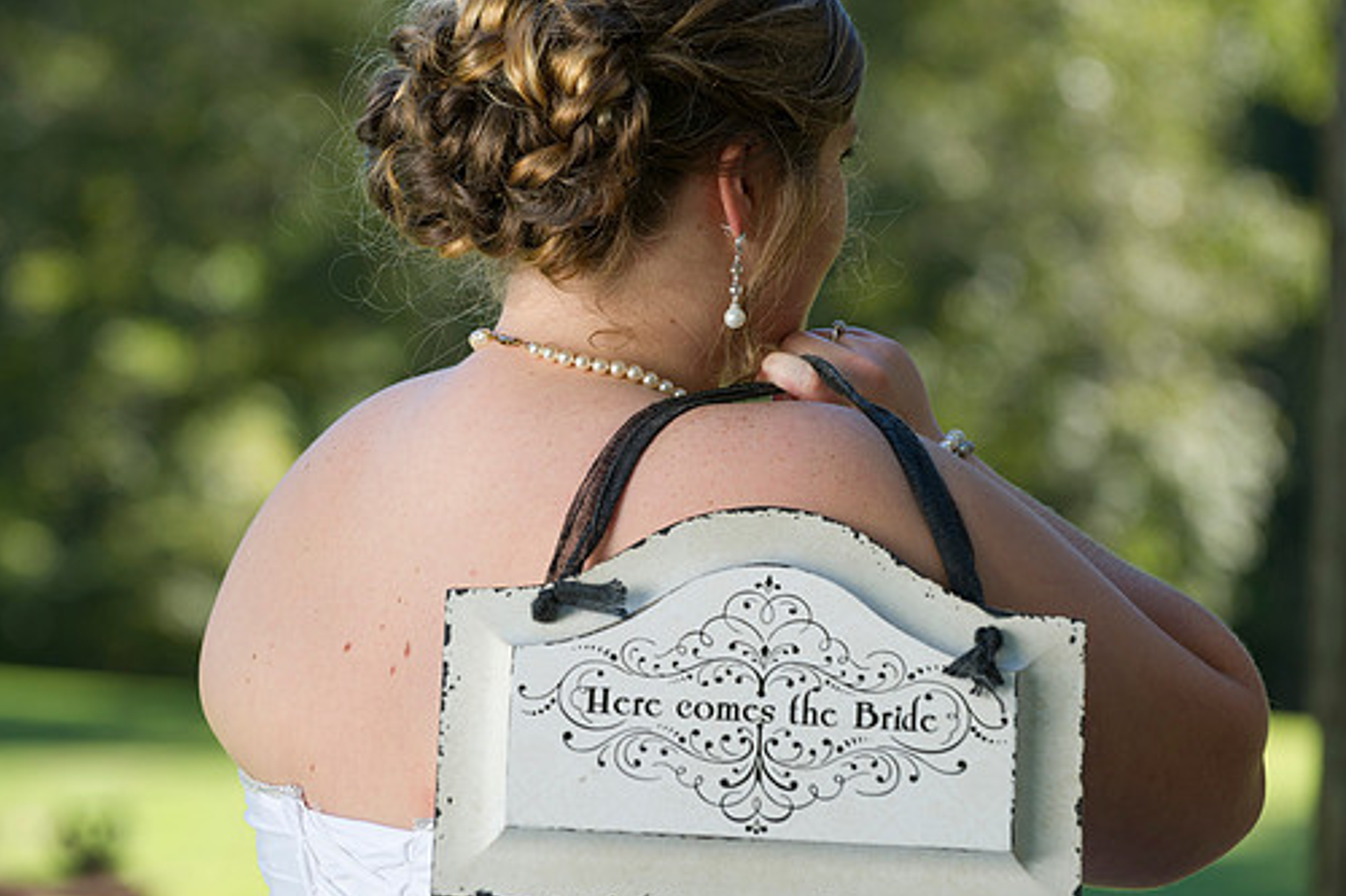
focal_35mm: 174
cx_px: 646
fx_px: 6503
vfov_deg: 7.9
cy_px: 412
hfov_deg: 11.8
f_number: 4.5
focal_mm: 150
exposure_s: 1/200
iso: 200
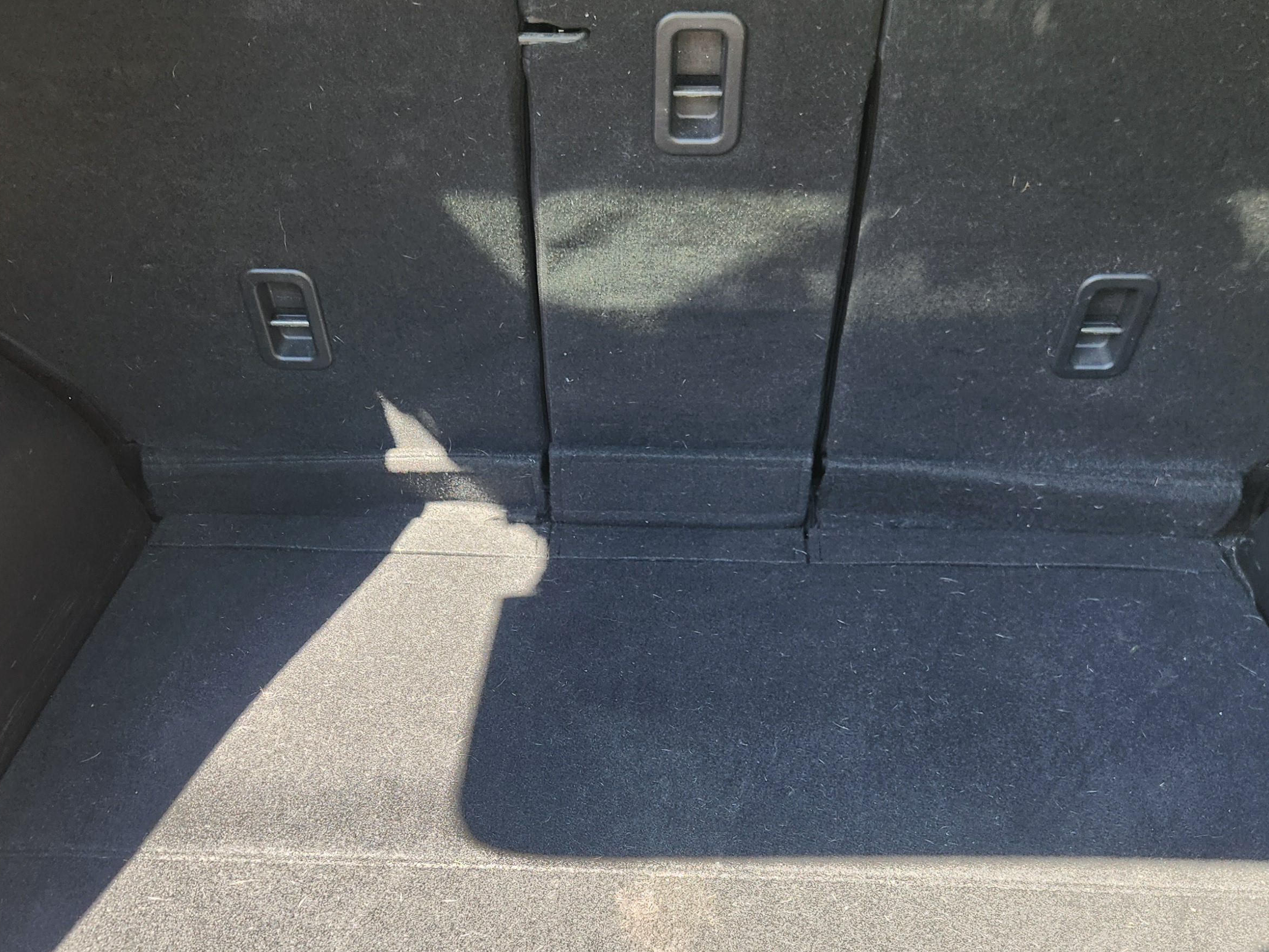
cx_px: 595
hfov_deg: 47.8
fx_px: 1430
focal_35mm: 39
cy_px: 668
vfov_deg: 36.3
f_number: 1.8
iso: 64
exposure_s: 1/180
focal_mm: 5.4
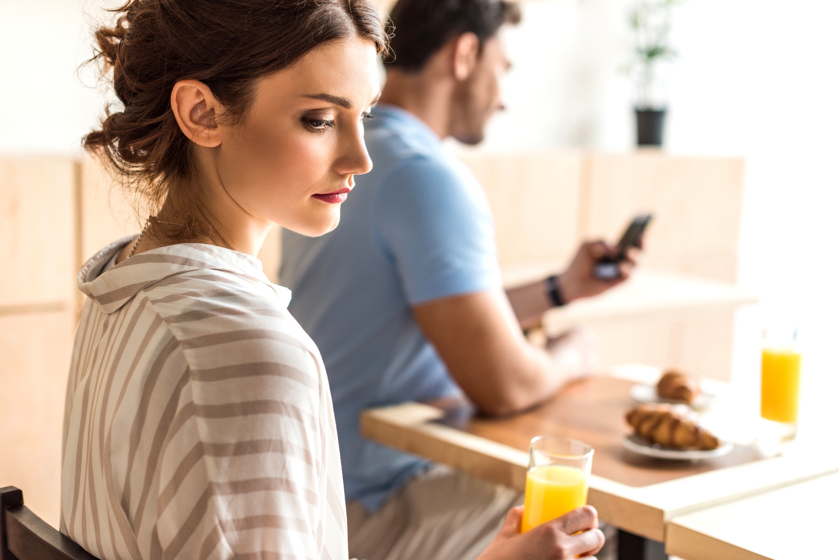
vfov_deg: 27.0
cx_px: 420
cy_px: 280
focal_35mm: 50
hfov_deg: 39.6
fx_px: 1166
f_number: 2.5
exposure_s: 1/200
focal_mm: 50
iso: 320
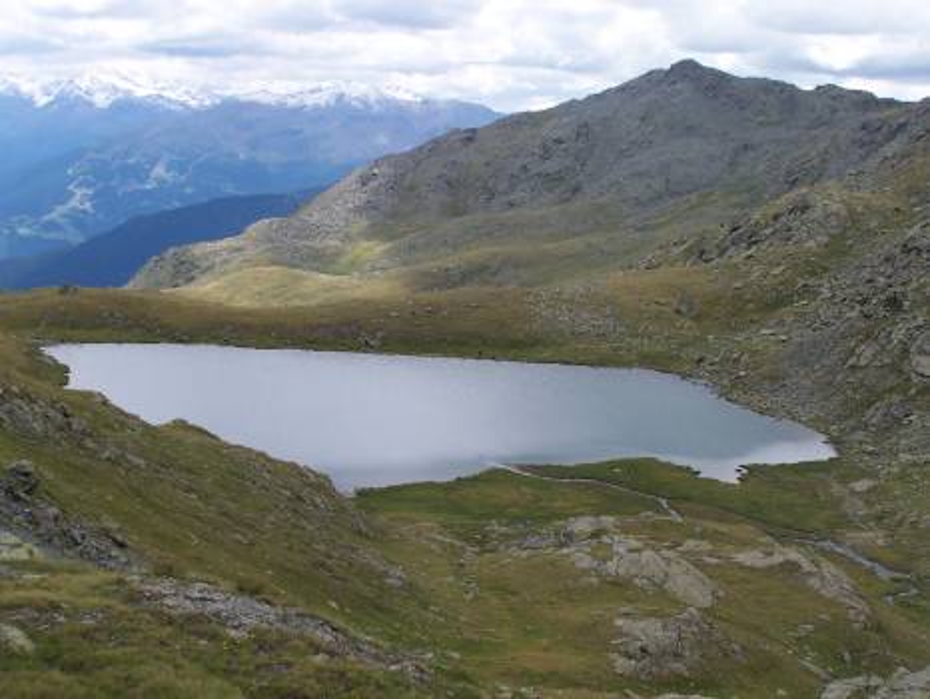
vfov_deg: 24.8
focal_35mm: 59
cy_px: 350
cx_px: 465
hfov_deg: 32.7
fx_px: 1586
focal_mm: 9.8
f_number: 4.5
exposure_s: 1/350
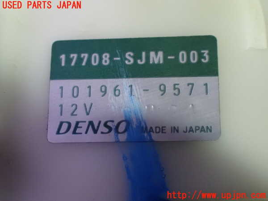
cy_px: 100
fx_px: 550
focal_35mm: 71
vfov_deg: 20.7
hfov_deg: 27.4
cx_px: 134
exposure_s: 1/30
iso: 1600
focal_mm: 12.73
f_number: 3.9
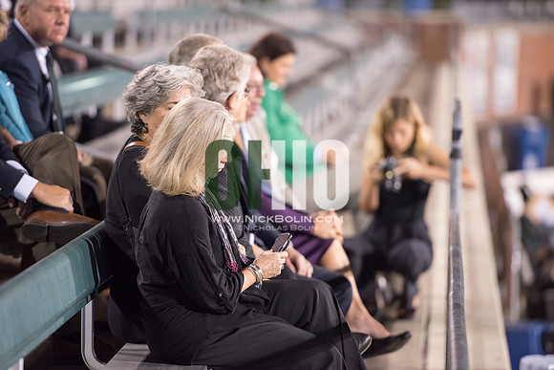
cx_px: 277
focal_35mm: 200
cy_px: 185
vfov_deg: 6.9
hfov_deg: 10.3
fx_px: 3078
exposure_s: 1/320
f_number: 2.8
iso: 1000
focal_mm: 200
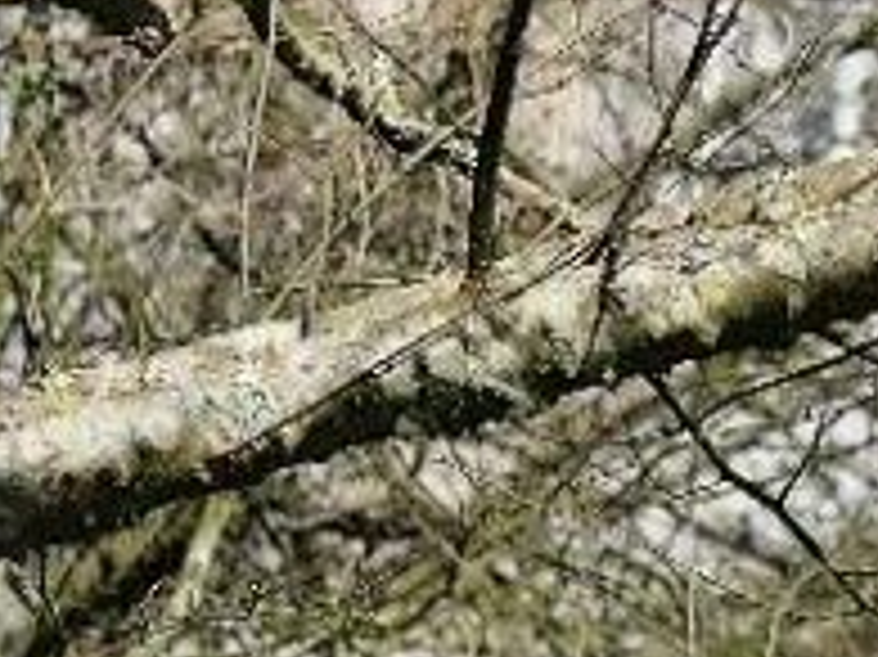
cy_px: -711
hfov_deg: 2.8
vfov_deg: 2.1
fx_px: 18099
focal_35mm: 714
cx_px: 2134
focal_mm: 68
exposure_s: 1/800
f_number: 5
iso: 200
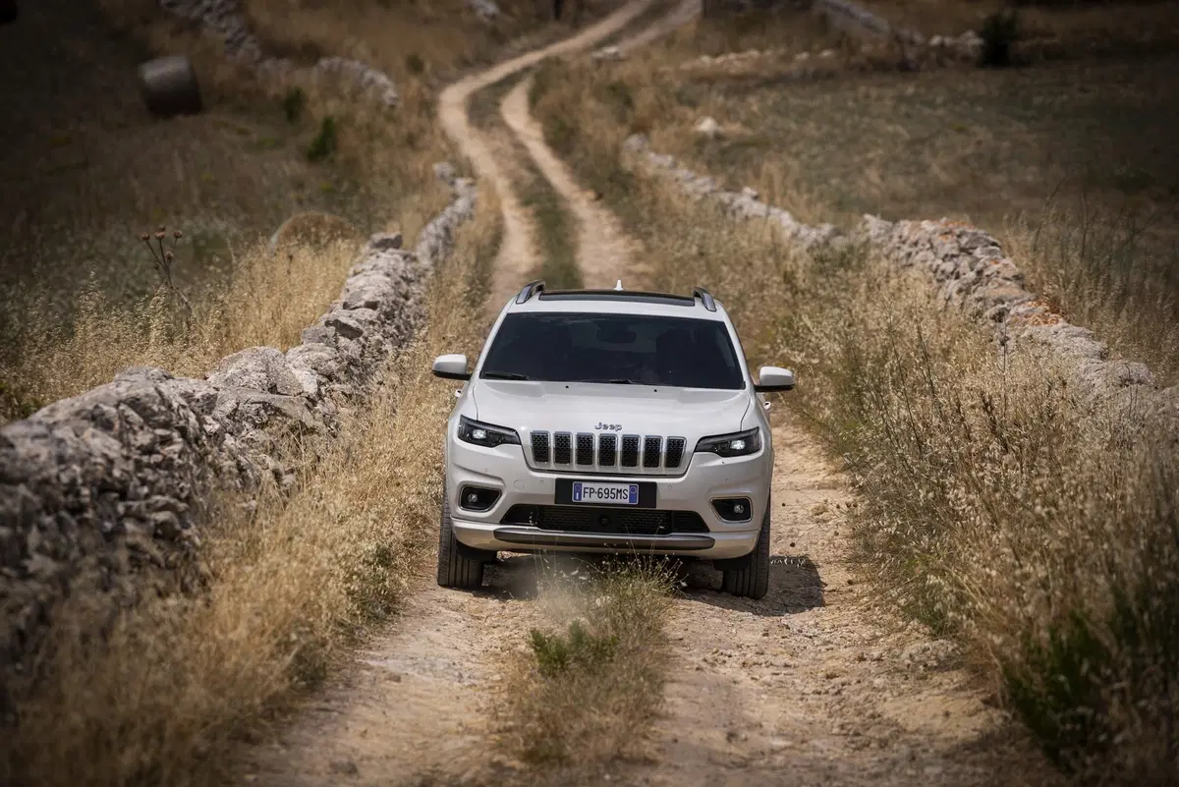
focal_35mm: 200
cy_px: 394
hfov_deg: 10.3
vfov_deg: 6.9
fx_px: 6552
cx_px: 590
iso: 100
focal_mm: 200
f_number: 4.5
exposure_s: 1/1600
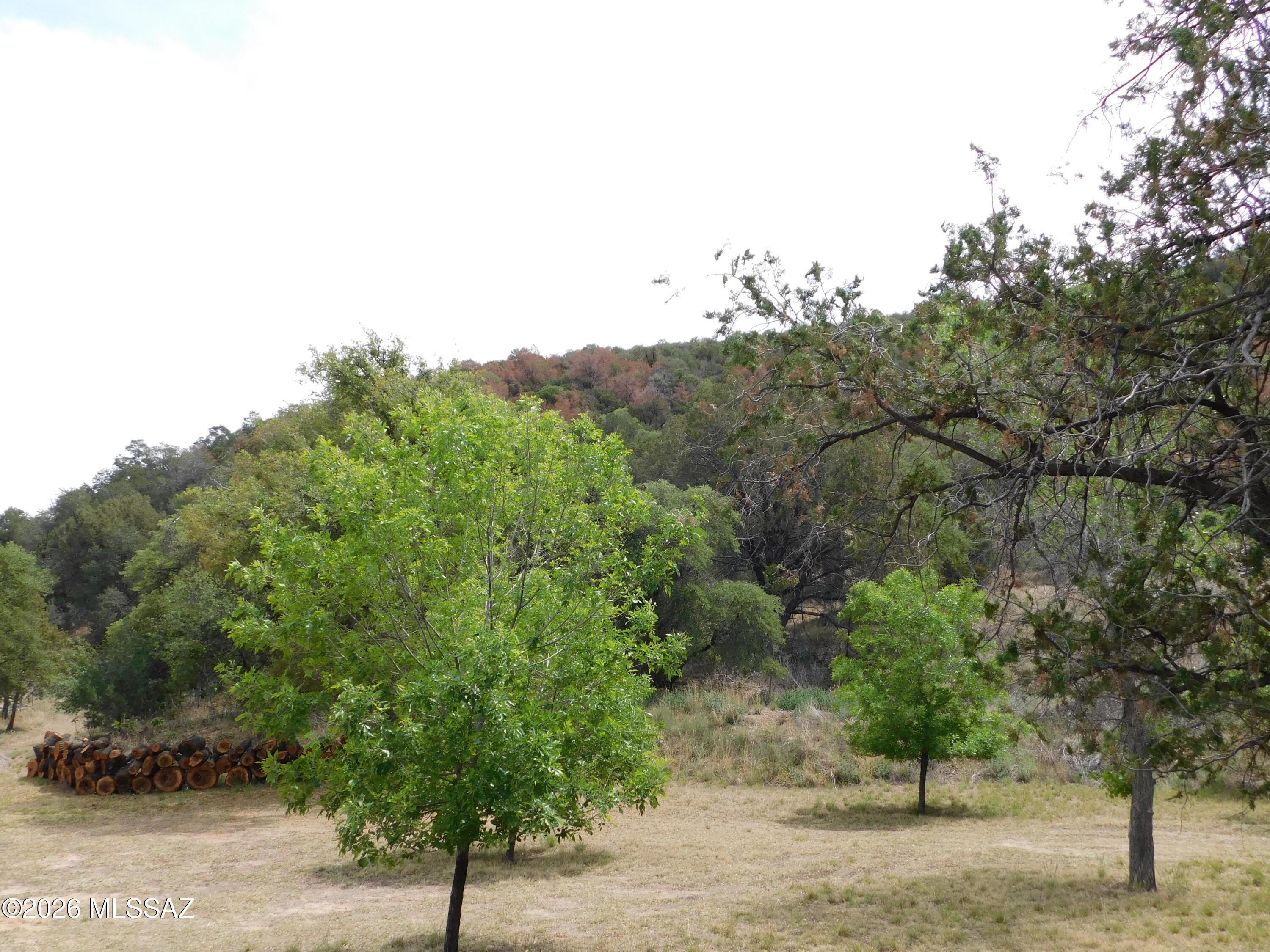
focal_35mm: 30
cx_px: 635
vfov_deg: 46.8
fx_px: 1101
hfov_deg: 60.0
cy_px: 476
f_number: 3.2
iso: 125
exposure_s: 1/800
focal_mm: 5.3
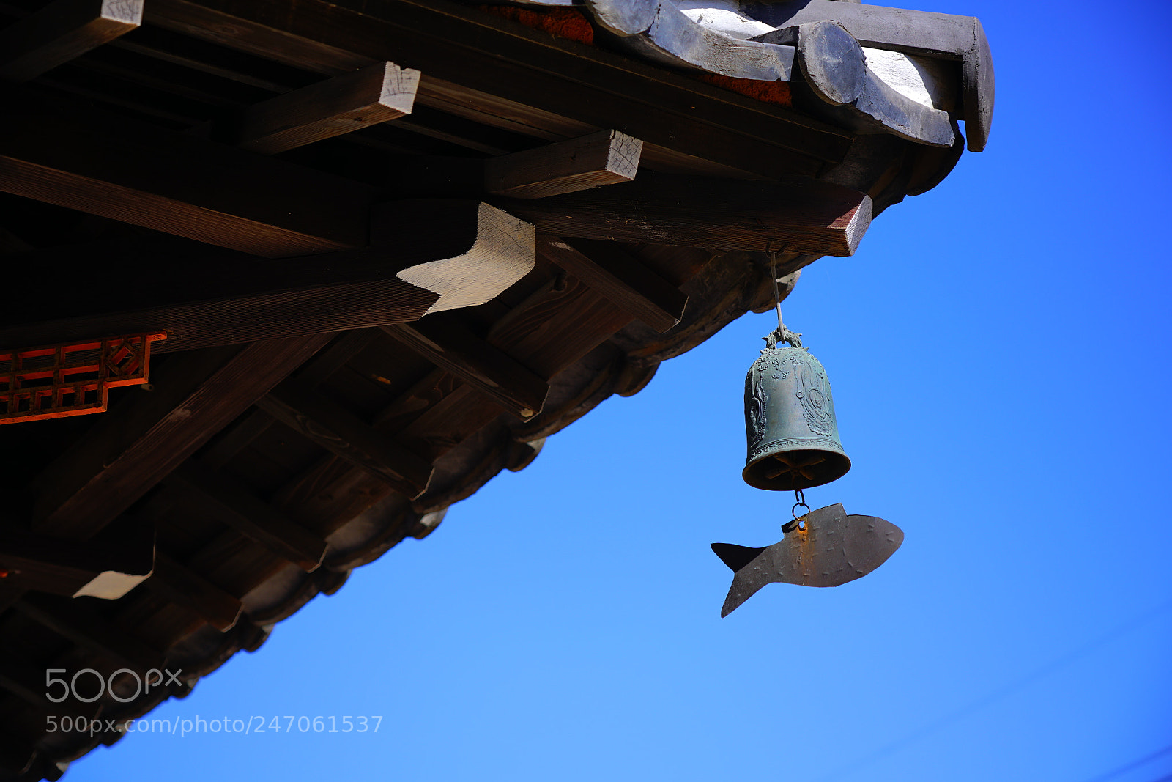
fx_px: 2149
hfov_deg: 30.5
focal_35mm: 66
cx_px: 586
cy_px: 391
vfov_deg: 20.6
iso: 50
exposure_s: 1/400
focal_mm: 66
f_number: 4
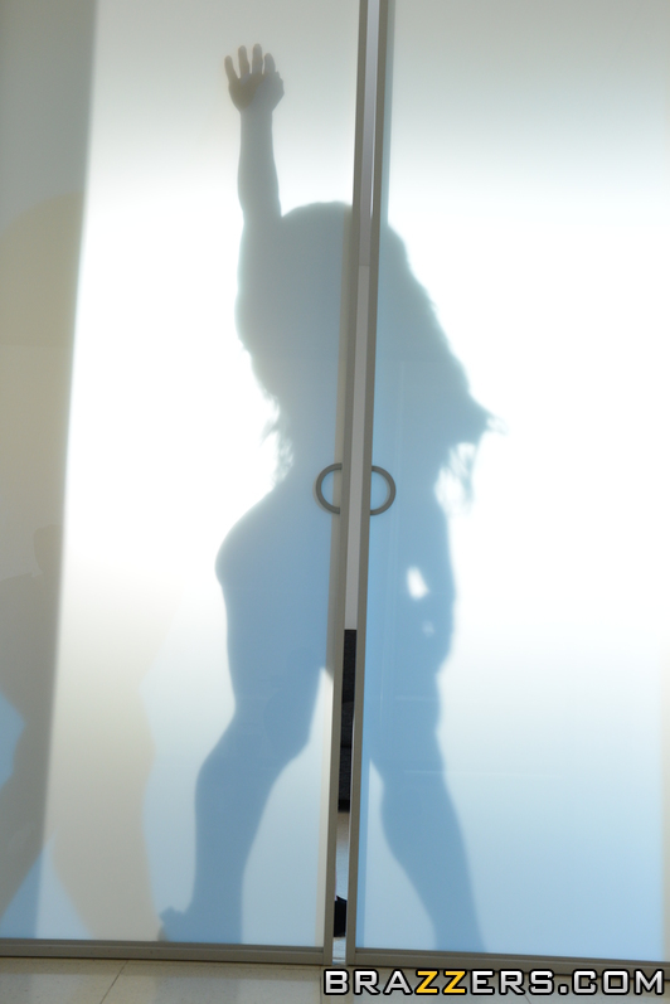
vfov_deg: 43.6
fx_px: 1255
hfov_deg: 29.9
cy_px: 502
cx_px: 335
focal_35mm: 45
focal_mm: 45
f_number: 5.6
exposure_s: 1/125
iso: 1600
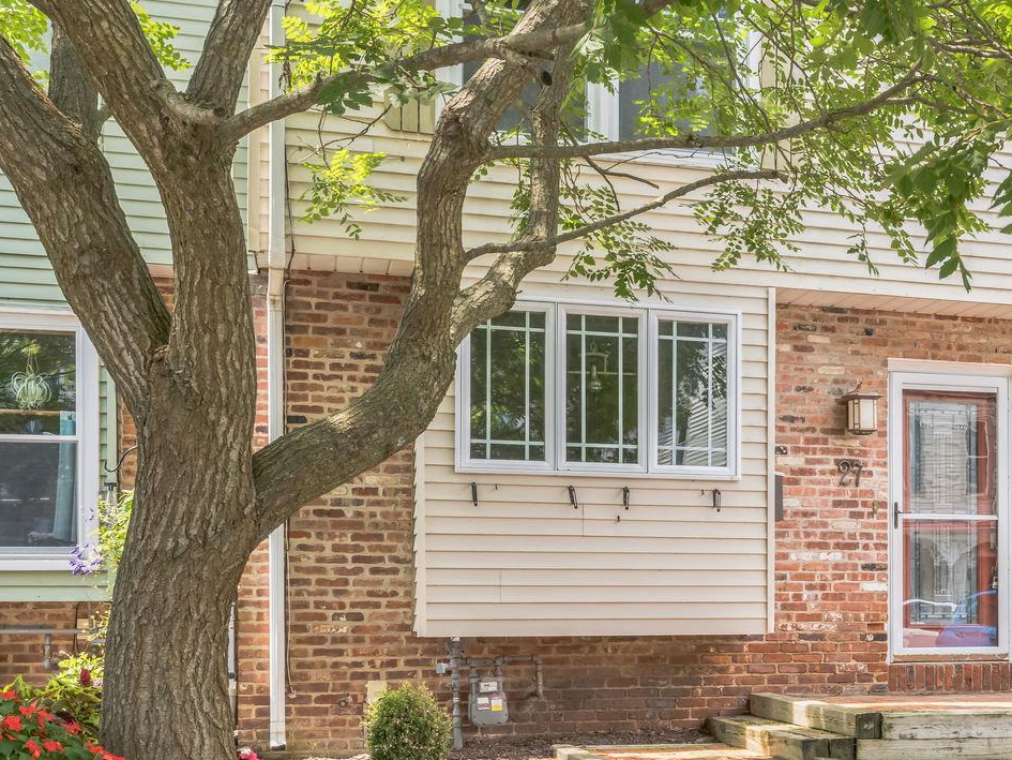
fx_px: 1462
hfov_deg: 36.7
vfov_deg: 28.0
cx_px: 828
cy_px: 683
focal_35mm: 50
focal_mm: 24
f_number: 11
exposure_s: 1/13
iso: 100
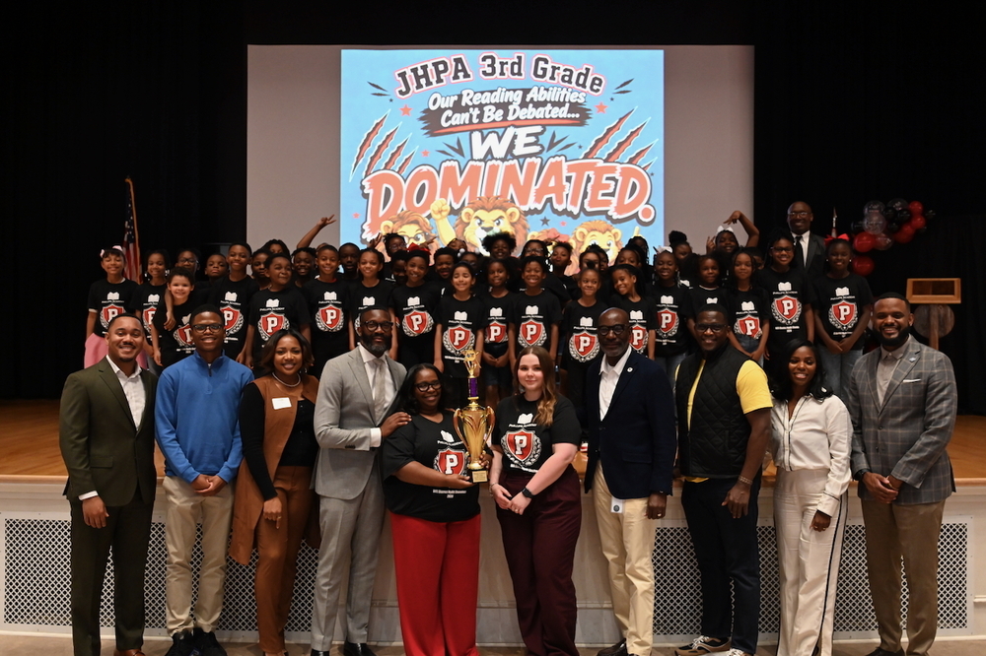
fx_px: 945
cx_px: 493
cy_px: 328
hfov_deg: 55.1
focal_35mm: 34
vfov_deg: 38.3
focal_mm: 34.5
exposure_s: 1/100
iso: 3200
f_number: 4
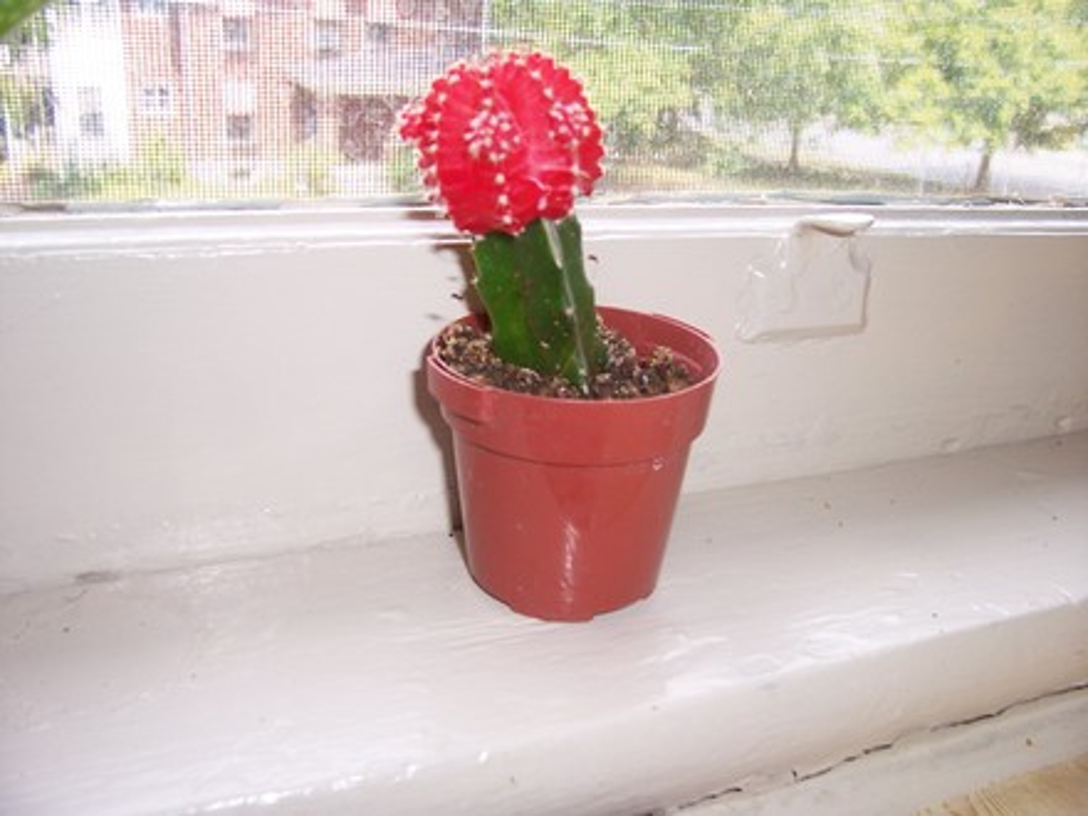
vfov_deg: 41.8
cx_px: 544
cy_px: 408
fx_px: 1069
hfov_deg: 54.0
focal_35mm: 34
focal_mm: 5.6
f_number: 2.7
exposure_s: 1/90
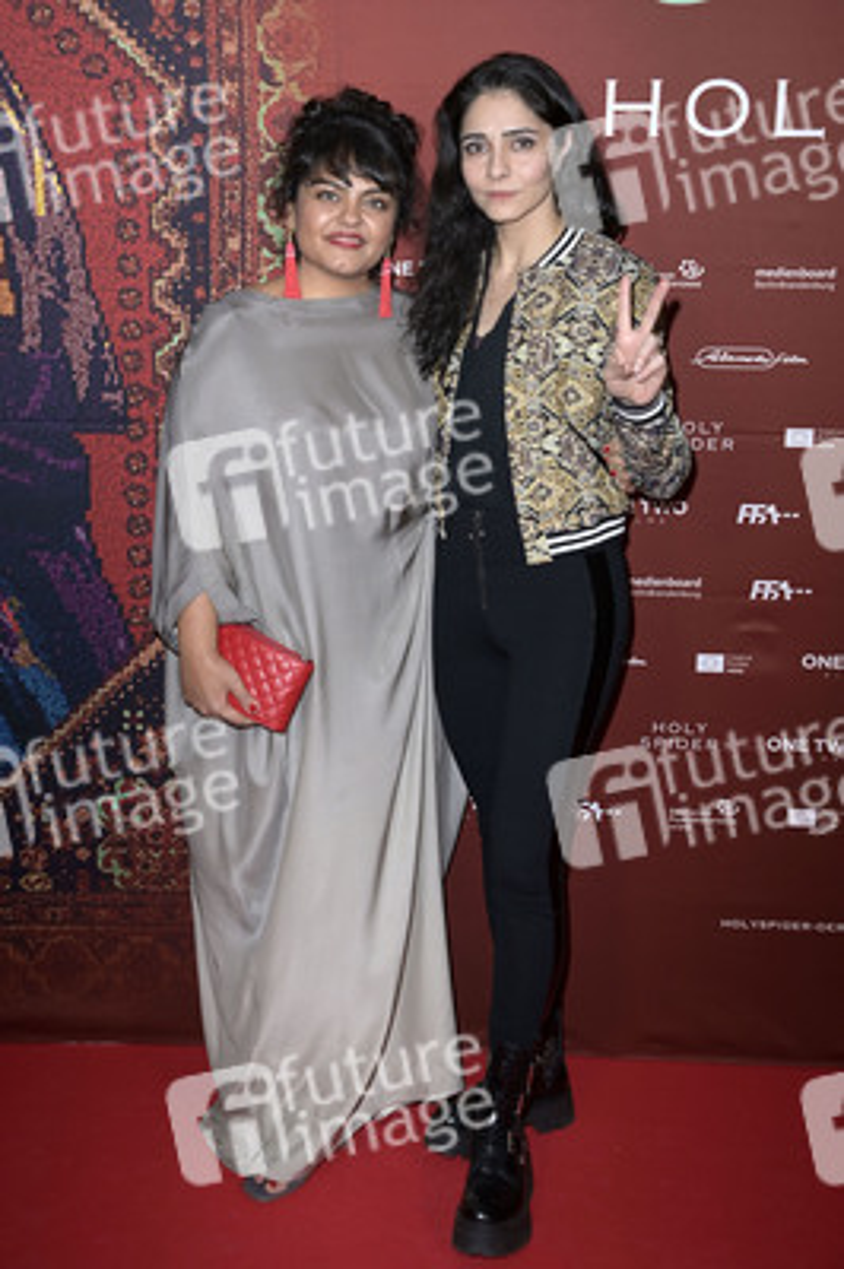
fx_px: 1691
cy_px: 634
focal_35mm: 48
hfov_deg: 28.0
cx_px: 422
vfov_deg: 41.1
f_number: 5.6
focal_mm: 48
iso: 400
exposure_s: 1/250
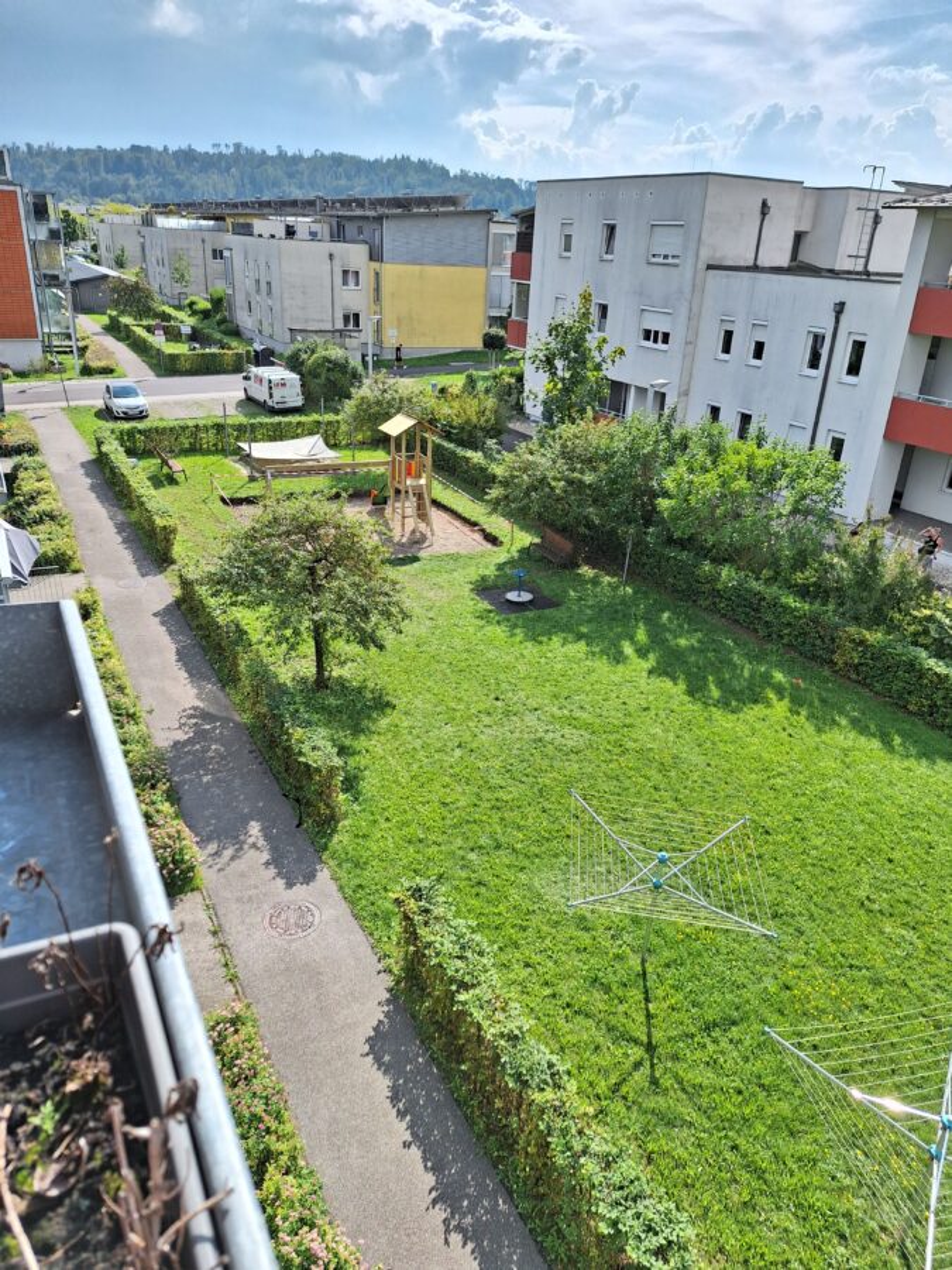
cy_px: 635
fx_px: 843
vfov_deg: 73.9
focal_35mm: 23
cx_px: 476
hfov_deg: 58.9
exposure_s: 1/2278
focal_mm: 5.54
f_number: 1.8
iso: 40
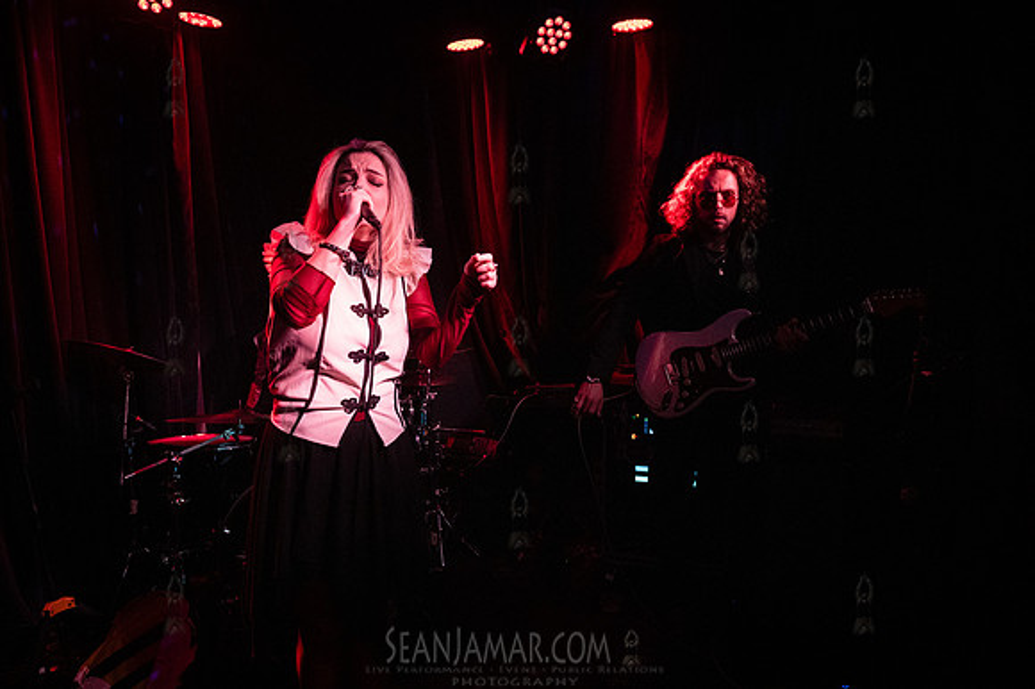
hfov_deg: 73.8
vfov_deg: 53.1
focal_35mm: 24
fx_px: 690
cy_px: 344
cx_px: 518
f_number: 4
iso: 12800
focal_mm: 24
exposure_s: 1/400
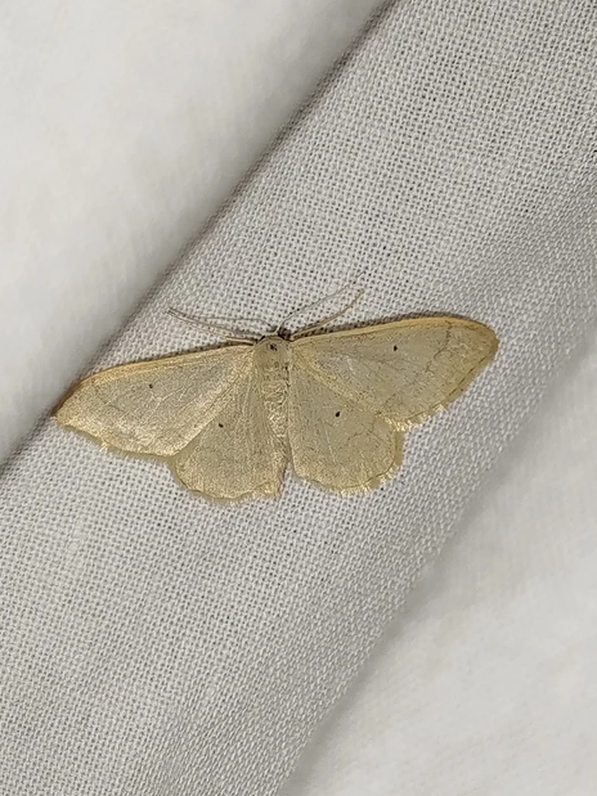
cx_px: 301
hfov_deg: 16.2
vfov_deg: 21.5
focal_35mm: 91
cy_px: 401
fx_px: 2093
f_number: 1.7
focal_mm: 5.31
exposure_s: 1/50
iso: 80
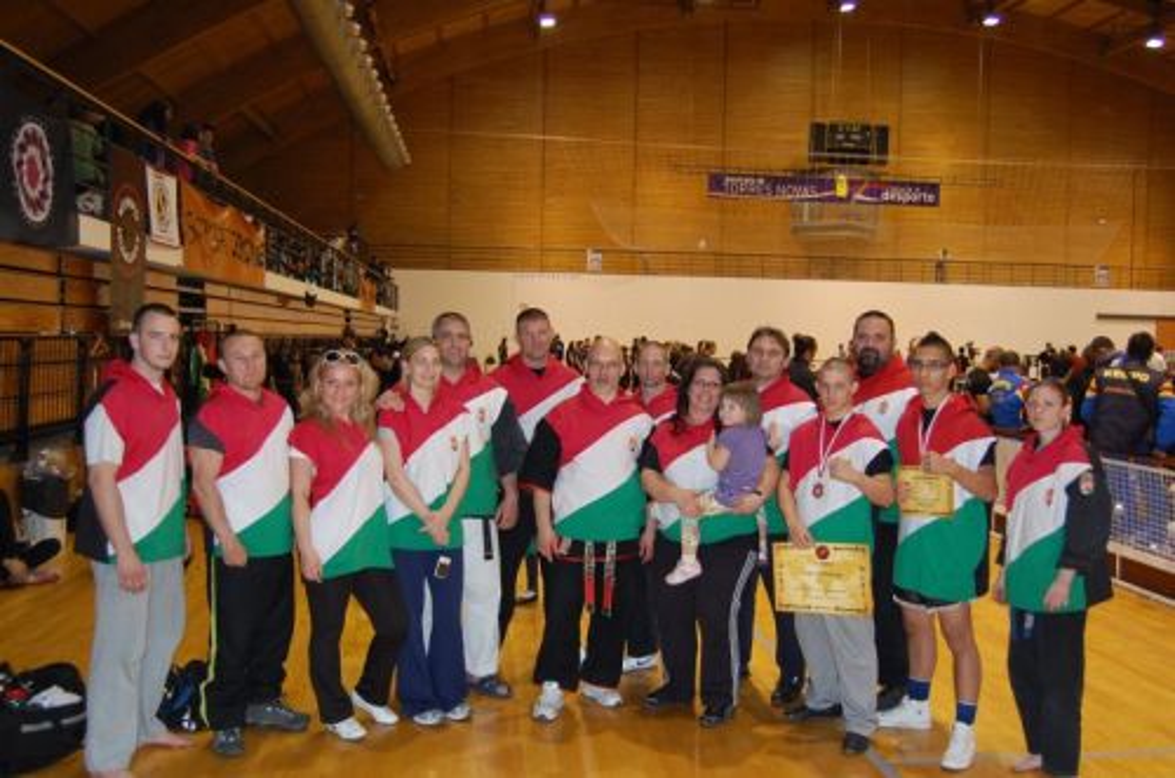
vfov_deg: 39.8
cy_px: 389
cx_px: 588
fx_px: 1075
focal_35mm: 33
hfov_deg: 57.3
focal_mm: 22
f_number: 3.8
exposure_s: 1/60
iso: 400
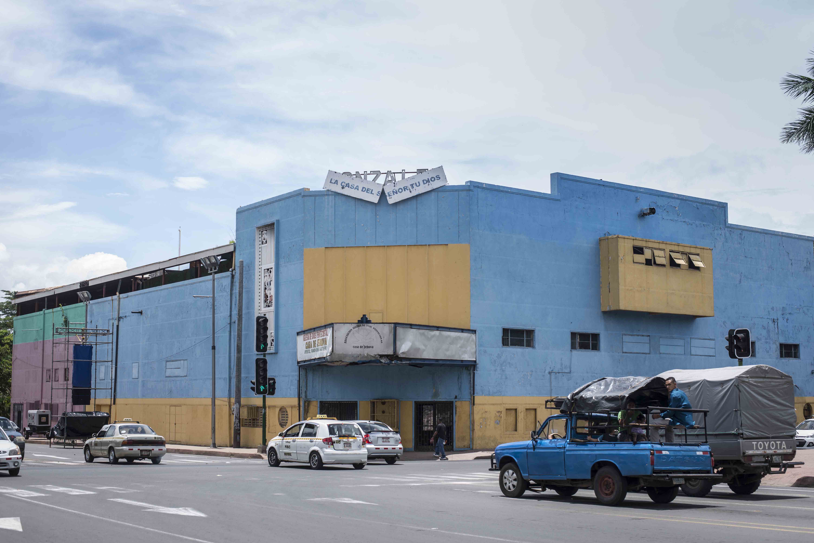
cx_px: 407
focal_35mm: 50
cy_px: 272
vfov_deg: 27.0
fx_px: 1131
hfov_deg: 39.6
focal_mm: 50
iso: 50
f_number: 6.3
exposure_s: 1/250
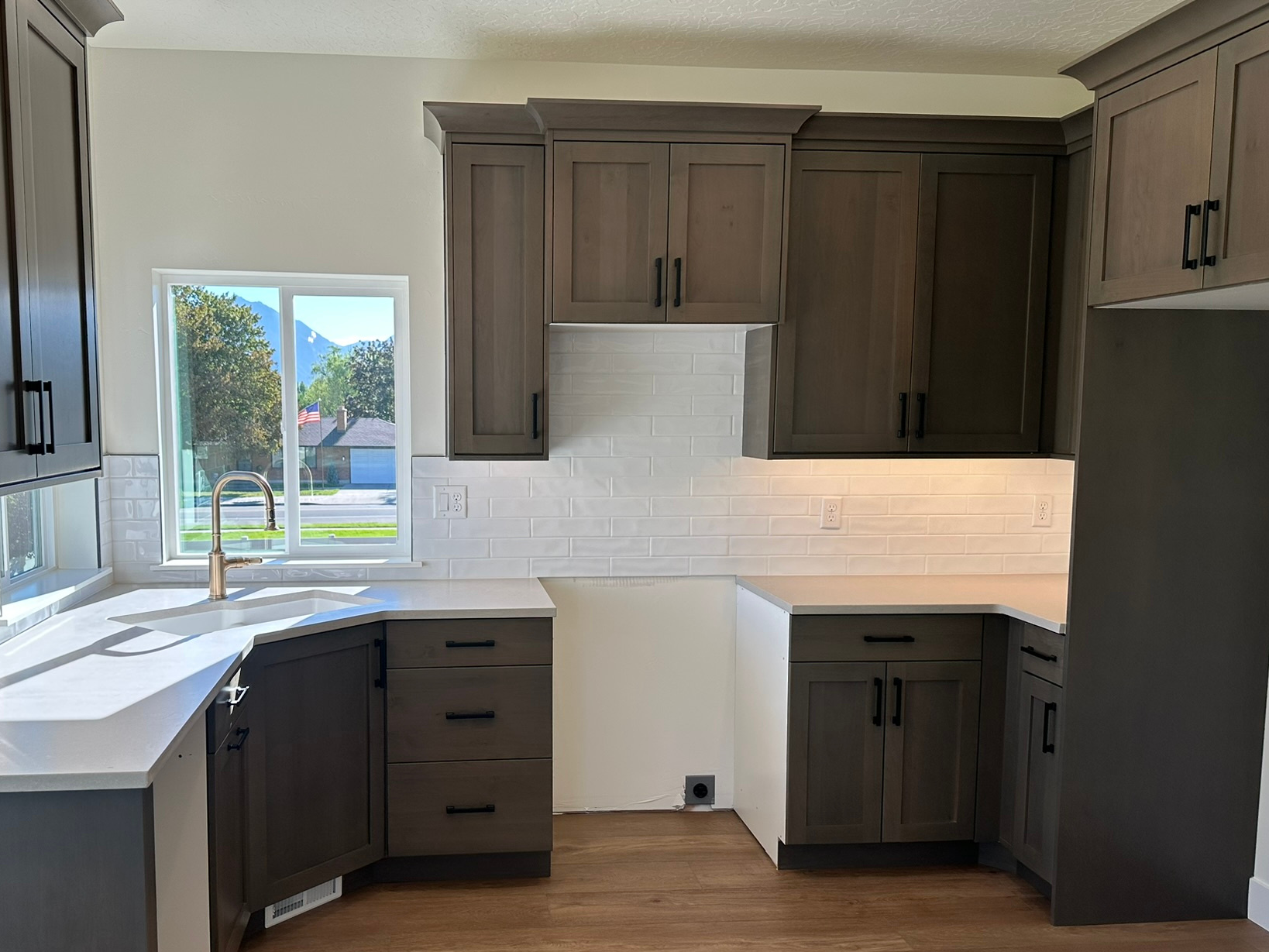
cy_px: 521
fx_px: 1100
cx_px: 528
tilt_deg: -5.1
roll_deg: +0.5
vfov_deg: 46.7
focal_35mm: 30
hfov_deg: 59.6
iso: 80
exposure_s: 1/464
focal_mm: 6.86
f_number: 1.78
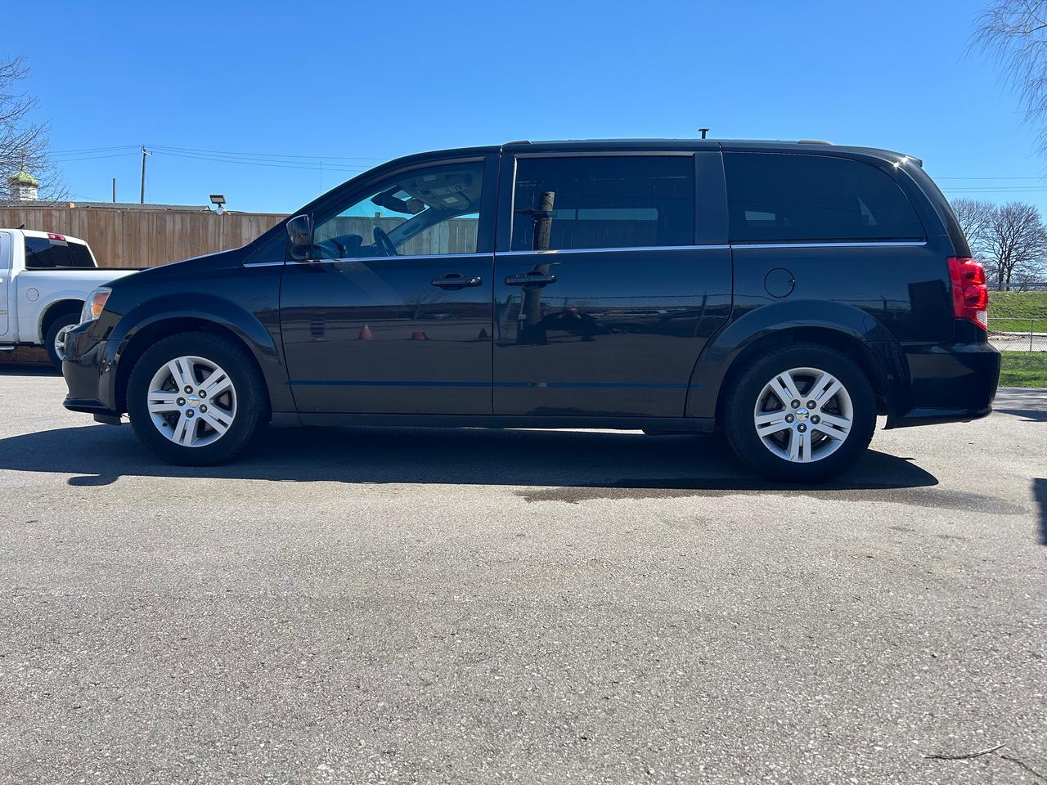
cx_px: 524
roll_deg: -1.8
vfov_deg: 53.1
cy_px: 392
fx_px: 786
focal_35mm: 26
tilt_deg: -5.5
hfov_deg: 67.3
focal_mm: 5.7
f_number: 1.5
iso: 50
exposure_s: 1/2571
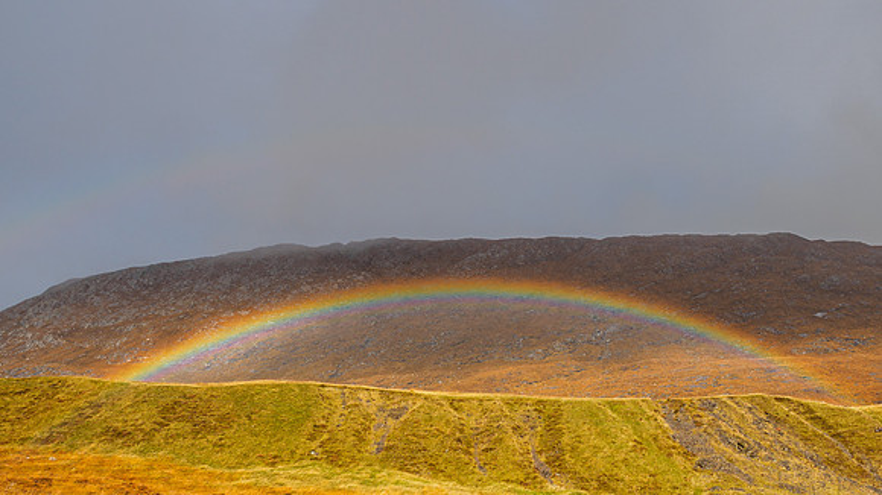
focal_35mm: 31
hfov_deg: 61.5
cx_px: 529
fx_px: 733
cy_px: 396
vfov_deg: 36.1
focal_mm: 12
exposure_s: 1/200
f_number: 7.1
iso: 200
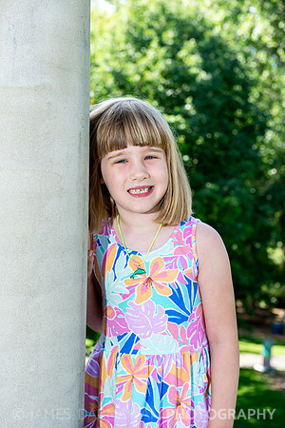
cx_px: 142
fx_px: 831
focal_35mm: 70
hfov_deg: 19.5
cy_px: 214
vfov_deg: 28.8
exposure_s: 1/100
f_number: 6.3
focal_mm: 70
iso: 100
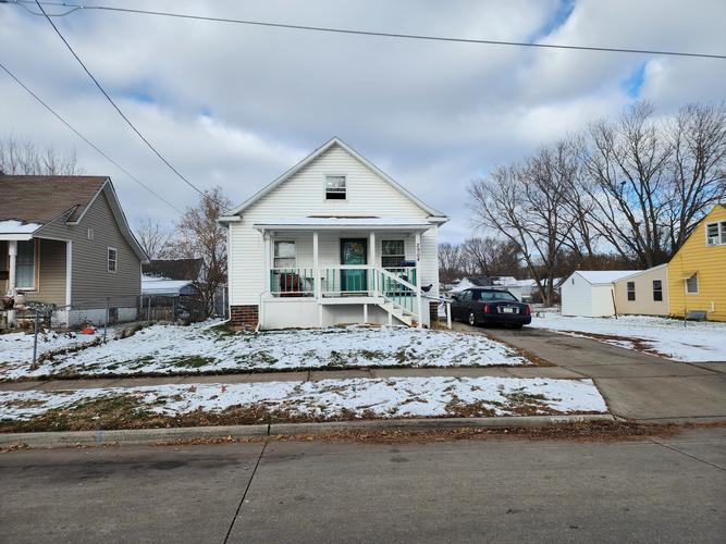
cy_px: 272
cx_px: 363
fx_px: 482
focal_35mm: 23
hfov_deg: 73.9
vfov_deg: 58.9
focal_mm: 6.4
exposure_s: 1/973
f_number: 1.8
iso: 12
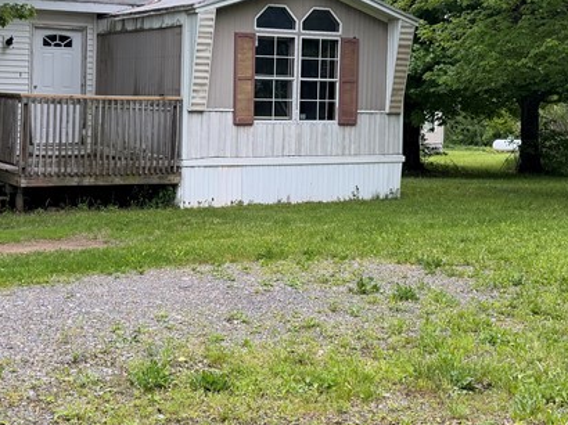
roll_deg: -1.5
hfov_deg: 32.0
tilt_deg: -0.7
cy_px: 105
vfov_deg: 24.1
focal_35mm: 60
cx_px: 198
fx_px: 984
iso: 100
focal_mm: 6.76
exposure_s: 1/476
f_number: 1.78
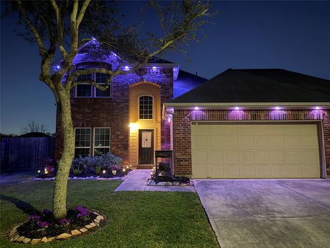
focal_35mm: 24
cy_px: 124
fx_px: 229
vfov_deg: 56.8
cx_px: 165
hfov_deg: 71.6
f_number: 1.78
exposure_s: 1/9
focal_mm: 6.76
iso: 2000
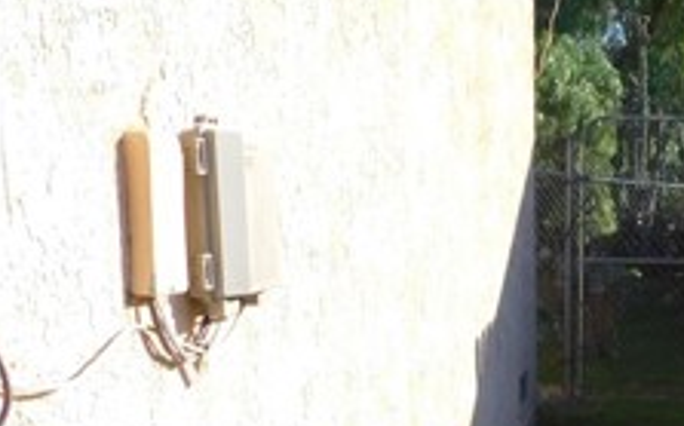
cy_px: 420
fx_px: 1304
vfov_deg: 18.1
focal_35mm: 70
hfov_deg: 28.2
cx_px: 626
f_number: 3
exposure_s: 1/800
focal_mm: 4
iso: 125
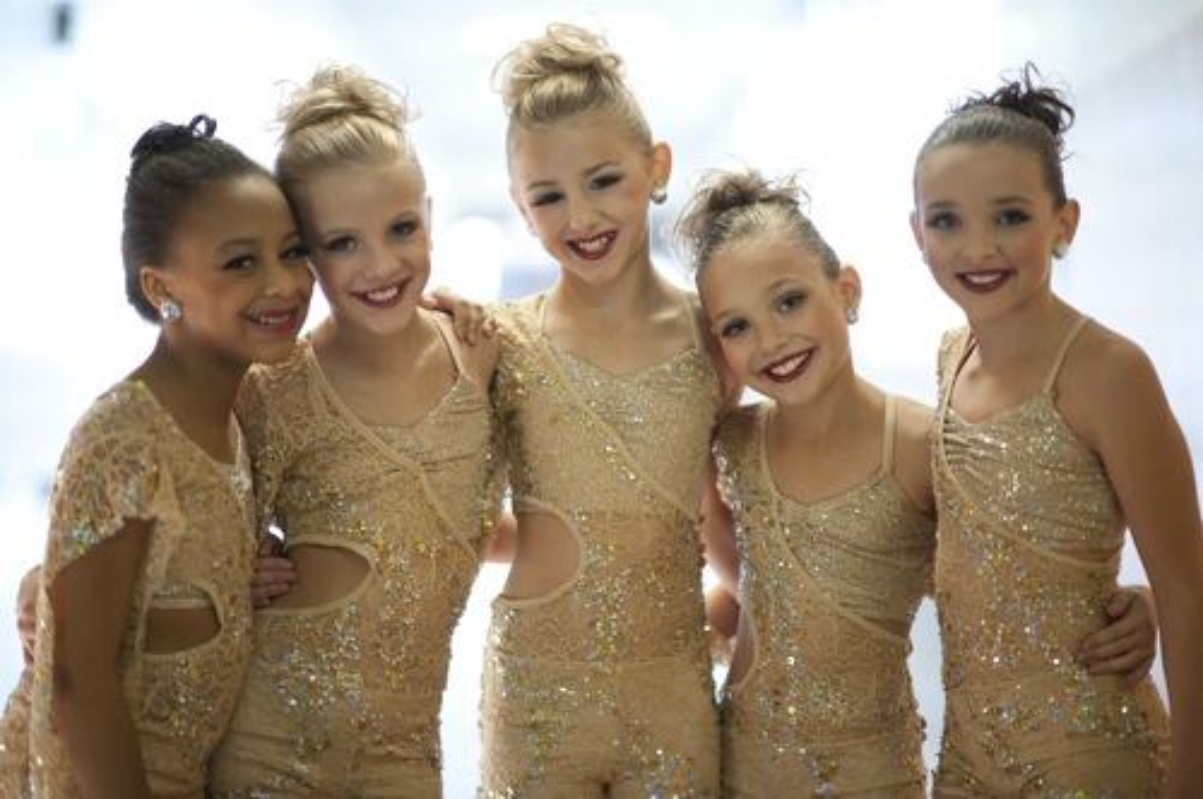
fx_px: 2837
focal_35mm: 85
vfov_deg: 16.0
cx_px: 602
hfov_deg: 23.9
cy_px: 400
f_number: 1.4
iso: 1000
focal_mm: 85
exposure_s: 1/160
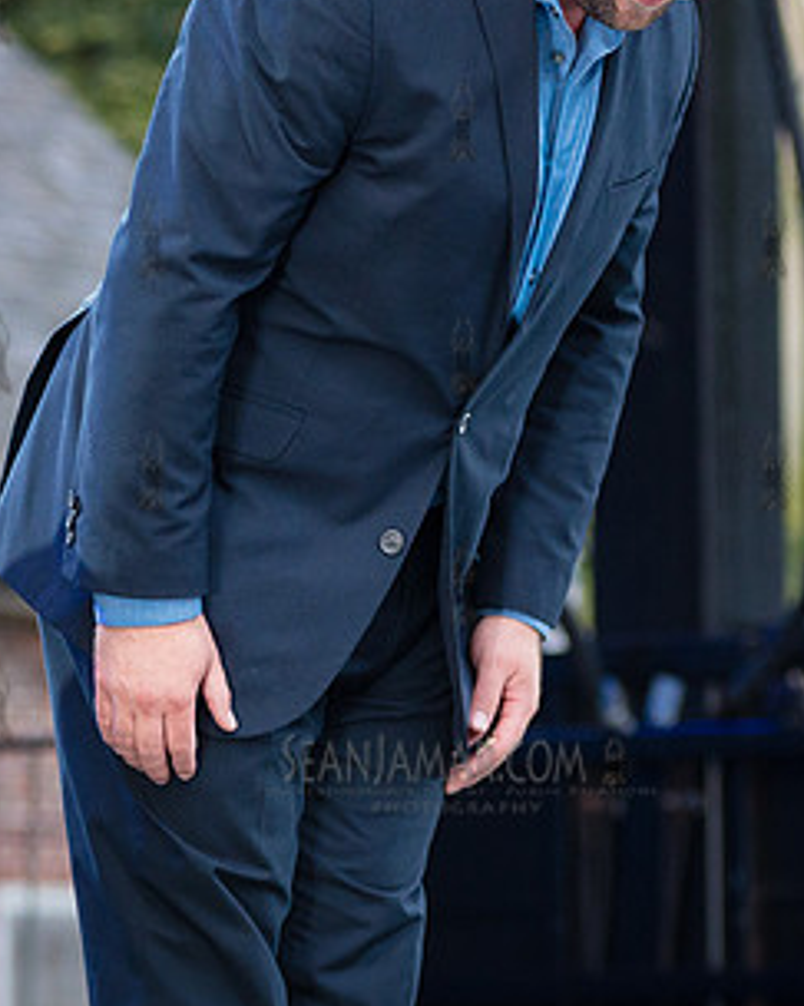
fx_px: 7202
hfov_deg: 6.4
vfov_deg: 8.0
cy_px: 434
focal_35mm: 242
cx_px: 453
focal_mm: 105
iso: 1600
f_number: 4
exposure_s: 1/320
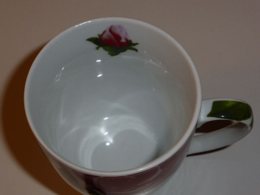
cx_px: 130
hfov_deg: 28.2
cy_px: 98
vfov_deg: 21.3
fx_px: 518
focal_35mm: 69
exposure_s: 1/60
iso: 100
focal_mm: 11.7
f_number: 4.9
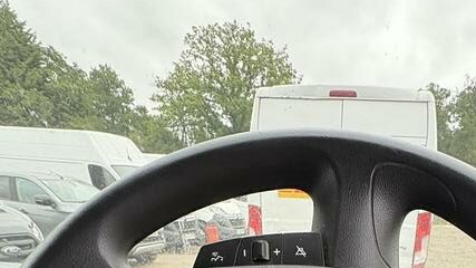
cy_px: 453
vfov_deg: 23.6
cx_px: 339
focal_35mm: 32
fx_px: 404
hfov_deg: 58.8
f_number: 2.2
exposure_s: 1/140
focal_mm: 2.22
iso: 125
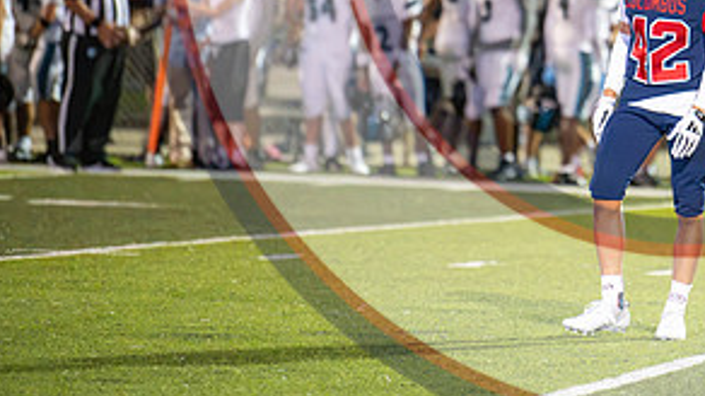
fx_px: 7774
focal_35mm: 416
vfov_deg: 2.9
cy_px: -6
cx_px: 678
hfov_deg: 5.2
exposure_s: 1/1000
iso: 12800
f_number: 2.8
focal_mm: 200
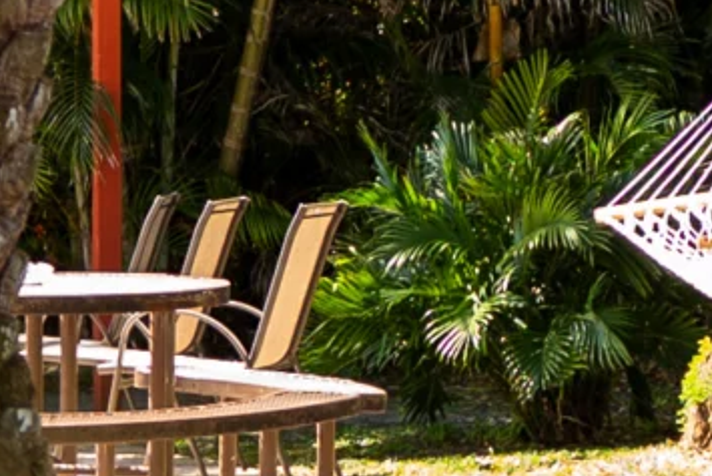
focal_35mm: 281
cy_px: -32
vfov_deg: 4.9
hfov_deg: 7.3
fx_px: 5560
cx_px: 684
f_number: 2.5
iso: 40
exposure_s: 1/160
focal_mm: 35
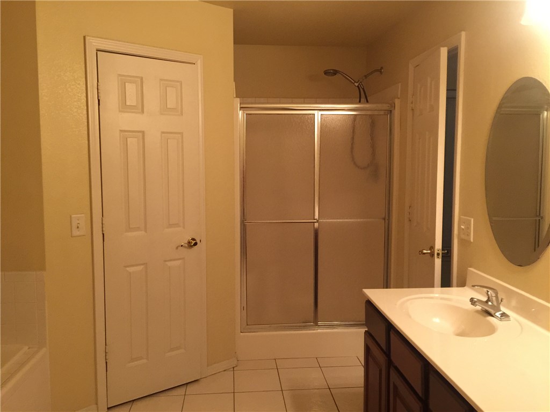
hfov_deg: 61.7
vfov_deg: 48.2
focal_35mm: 29
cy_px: 206
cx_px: 275
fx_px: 461
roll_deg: -1.6
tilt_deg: -6.9
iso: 160
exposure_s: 1/15
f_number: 2.2
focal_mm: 4.15
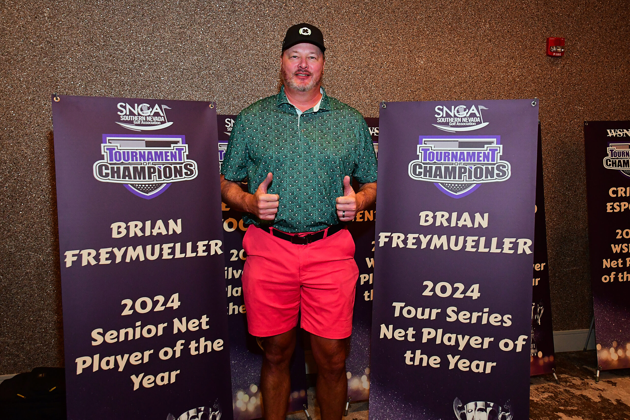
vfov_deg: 40.0
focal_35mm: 33
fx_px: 577
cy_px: 210
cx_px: 315
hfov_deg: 57.2
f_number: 5.6
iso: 3200
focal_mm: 22
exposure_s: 1/60
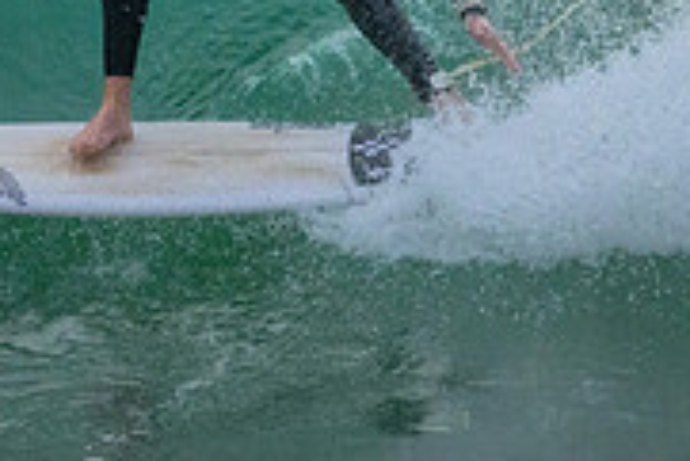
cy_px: -109
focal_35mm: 2566
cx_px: 301
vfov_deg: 0.5
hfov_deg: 0.8
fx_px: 49220
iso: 5600
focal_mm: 800
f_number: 11
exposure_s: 1/2000
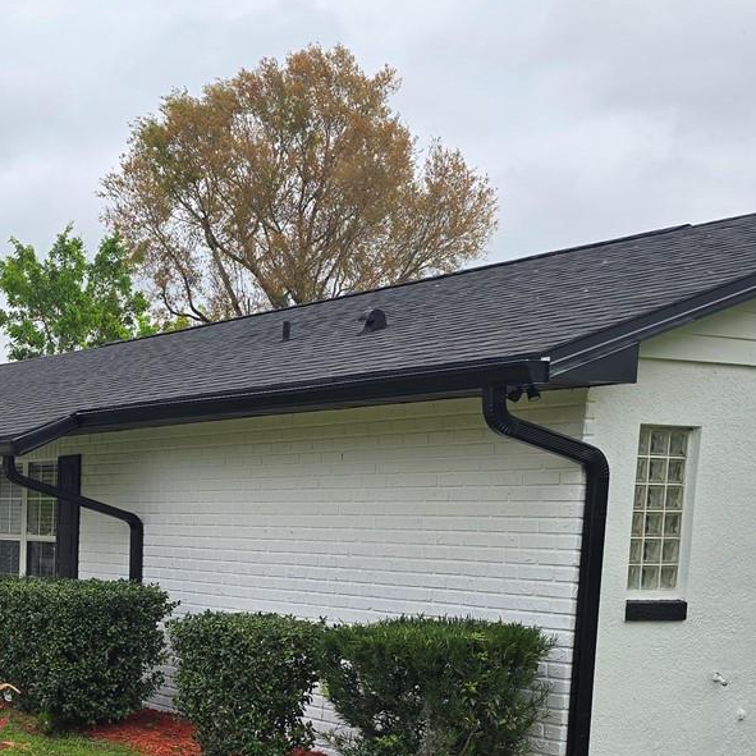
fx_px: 1359
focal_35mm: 55
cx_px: -45
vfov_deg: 30.0
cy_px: 659
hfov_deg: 28.6
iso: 12
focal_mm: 6.3
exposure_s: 1/358
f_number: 1.7
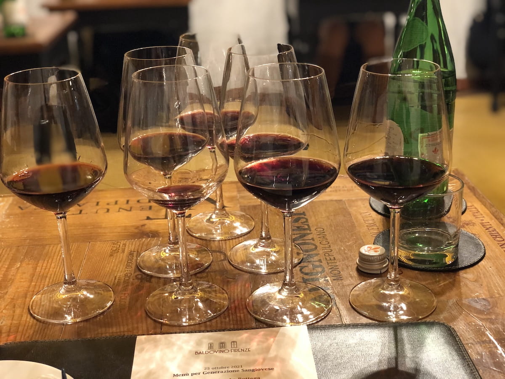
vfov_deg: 28.0
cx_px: 252
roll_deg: +2.4
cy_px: 190
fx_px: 759
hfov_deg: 36.8
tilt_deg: -19.5
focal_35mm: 52
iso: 200
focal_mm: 6
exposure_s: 1/8
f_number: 2.4
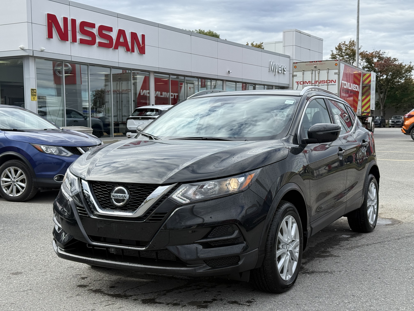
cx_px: 207
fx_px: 574
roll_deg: +0.3
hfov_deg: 39.7
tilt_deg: -4.2
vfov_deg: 30.3
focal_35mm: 48
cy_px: 156
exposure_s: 1/2415
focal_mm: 6.76
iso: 64
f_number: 1.78
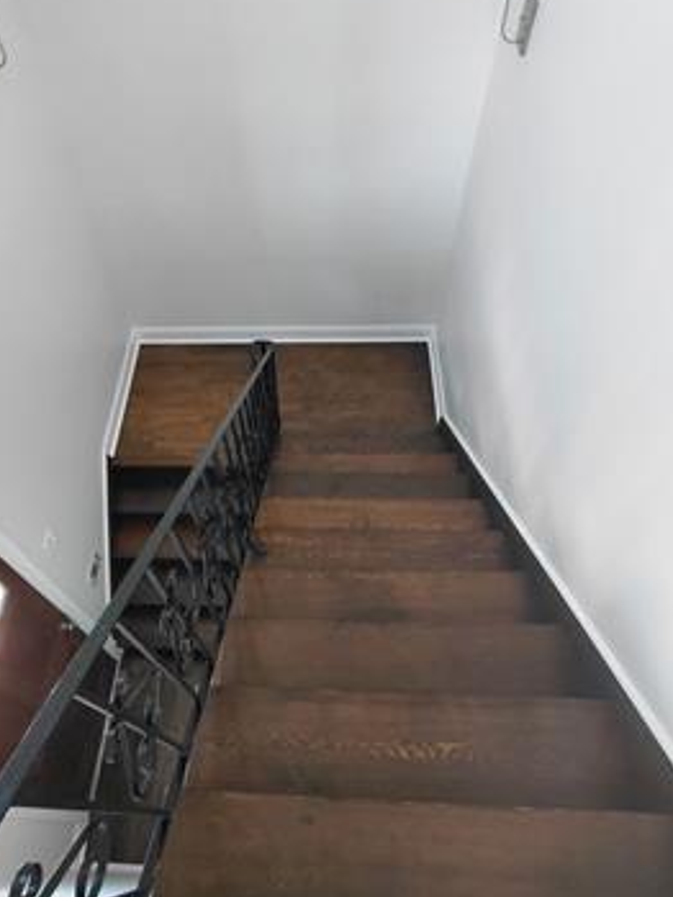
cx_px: 277
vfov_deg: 76.1
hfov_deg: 60.7
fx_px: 570
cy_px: 496
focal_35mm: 22
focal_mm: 1.64
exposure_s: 1/60
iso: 250
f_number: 2.2
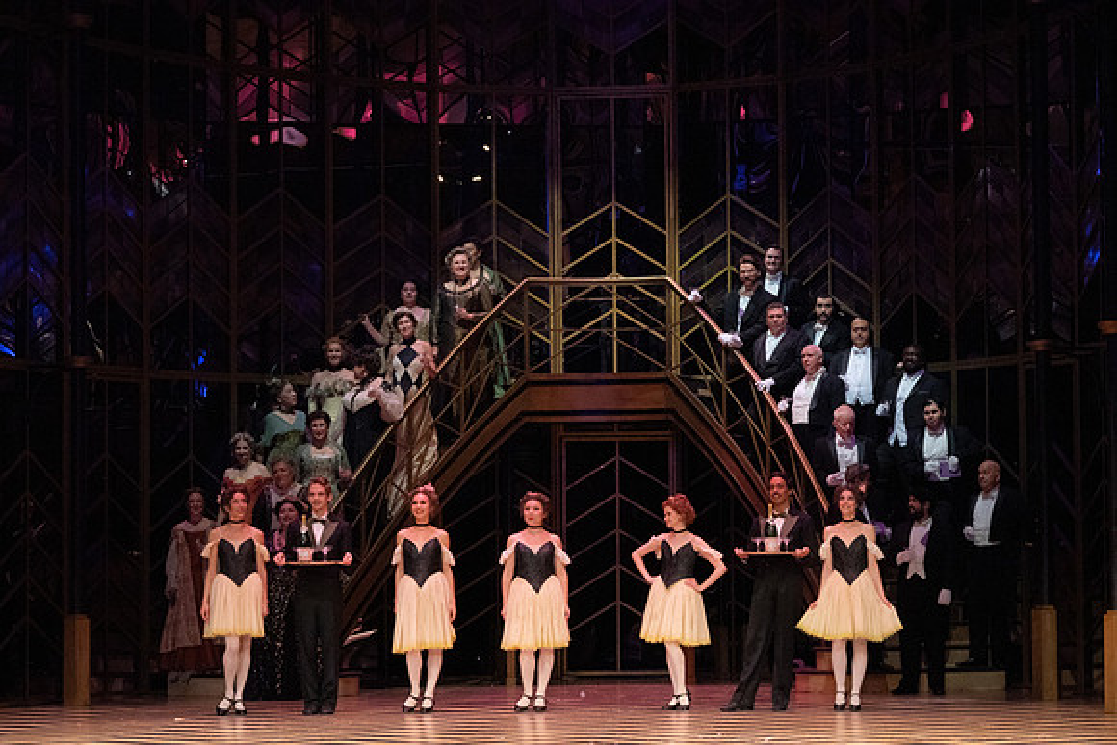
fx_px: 3352
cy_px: 372
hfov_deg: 18.9
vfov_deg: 12.7
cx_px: 558
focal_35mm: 108
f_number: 14
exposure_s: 1/400
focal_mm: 108
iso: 12800
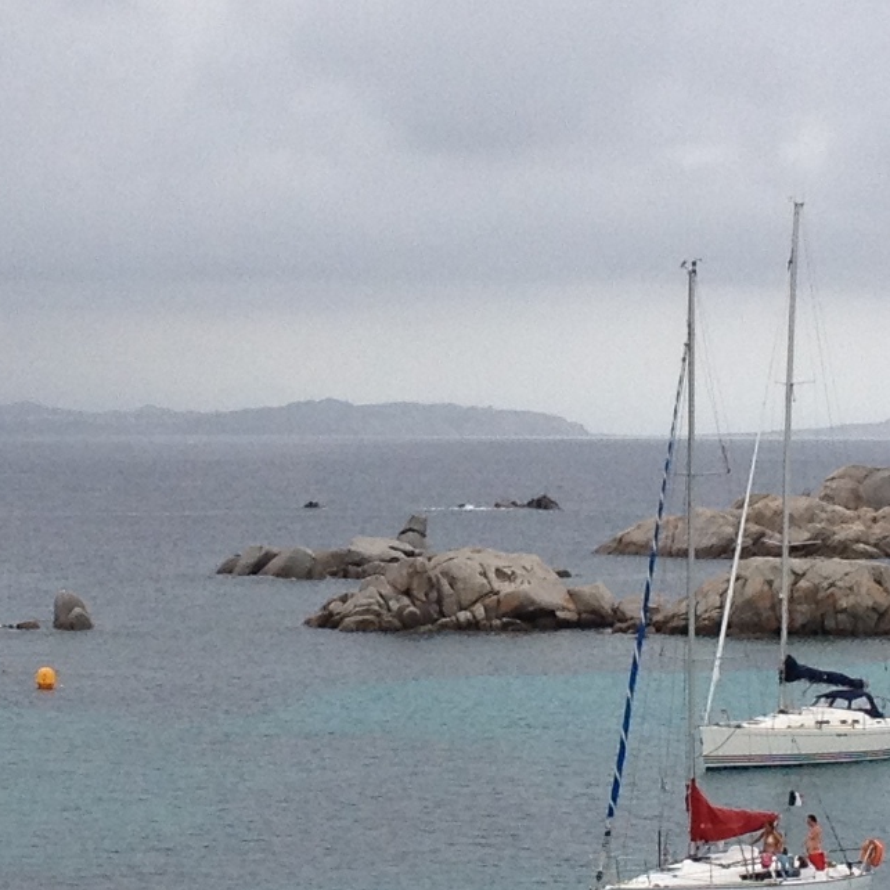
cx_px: 450
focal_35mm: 157
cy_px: 443
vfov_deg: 11.1
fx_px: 4567
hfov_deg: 11.1
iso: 64
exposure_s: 1/1126
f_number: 2.4
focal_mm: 4.28
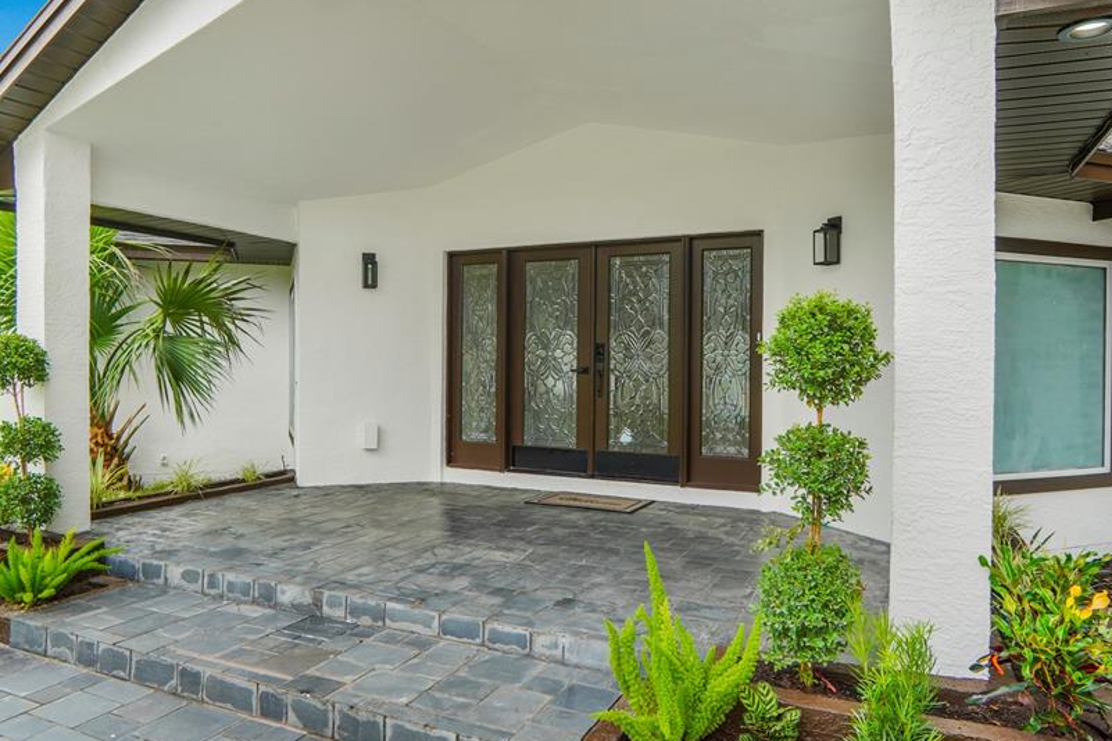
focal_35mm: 23
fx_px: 710
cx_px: 533
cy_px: 366
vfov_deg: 55.1
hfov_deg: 76.1
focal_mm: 12
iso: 100
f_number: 4.5
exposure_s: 1/160
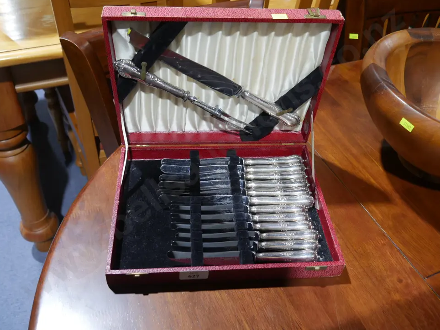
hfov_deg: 53.9
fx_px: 432
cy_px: 157
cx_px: 213
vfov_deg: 41.8
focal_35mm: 34
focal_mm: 16
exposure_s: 1/60
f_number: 3.6
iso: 500
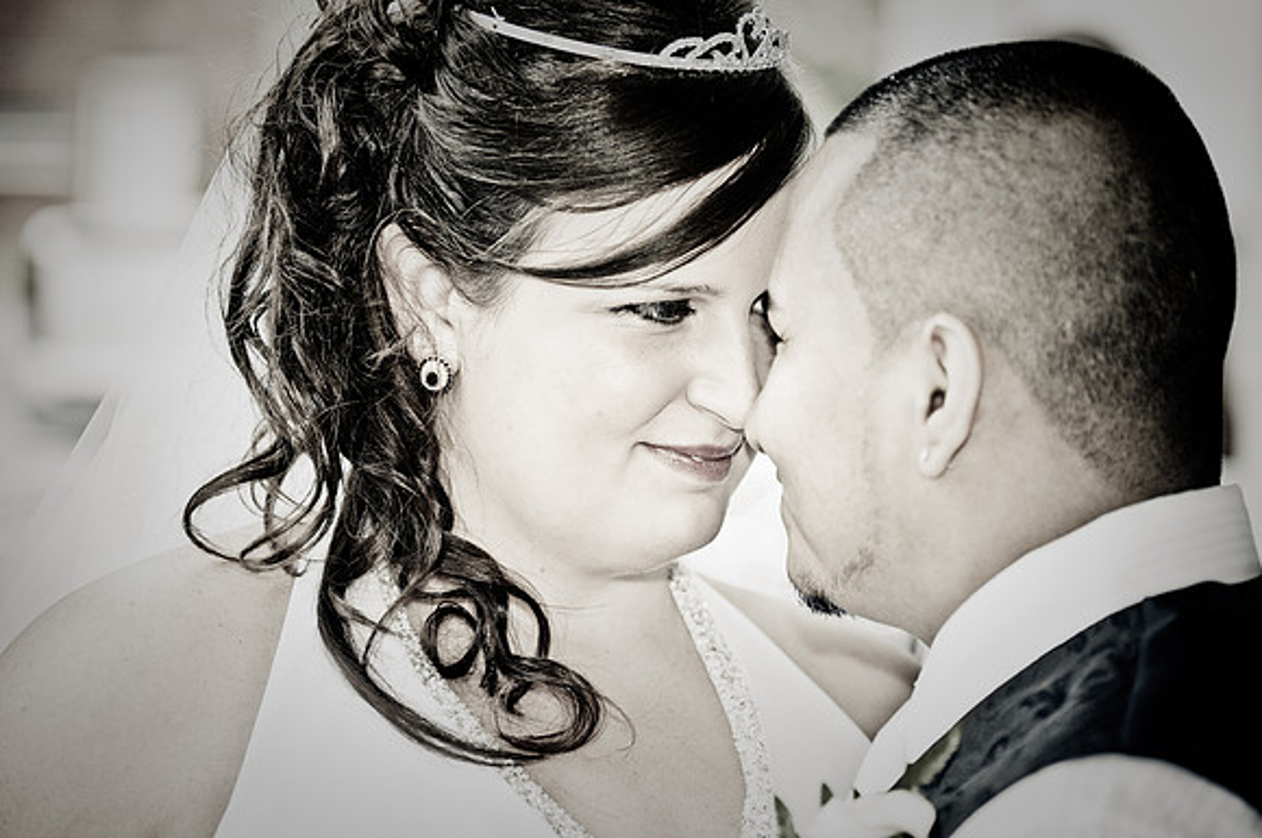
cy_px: 419
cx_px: 631
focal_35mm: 105
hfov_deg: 19.5
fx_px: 3676
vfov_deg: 13.0
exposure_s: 1/250
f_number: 2.8
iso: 200
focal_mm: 70
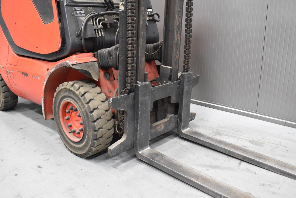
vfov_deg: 40.0
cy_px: 99
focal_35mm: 33
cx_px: 148
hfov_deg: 57.2
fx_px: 271
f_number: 5
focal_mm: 22
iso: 1600
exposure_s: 1/25
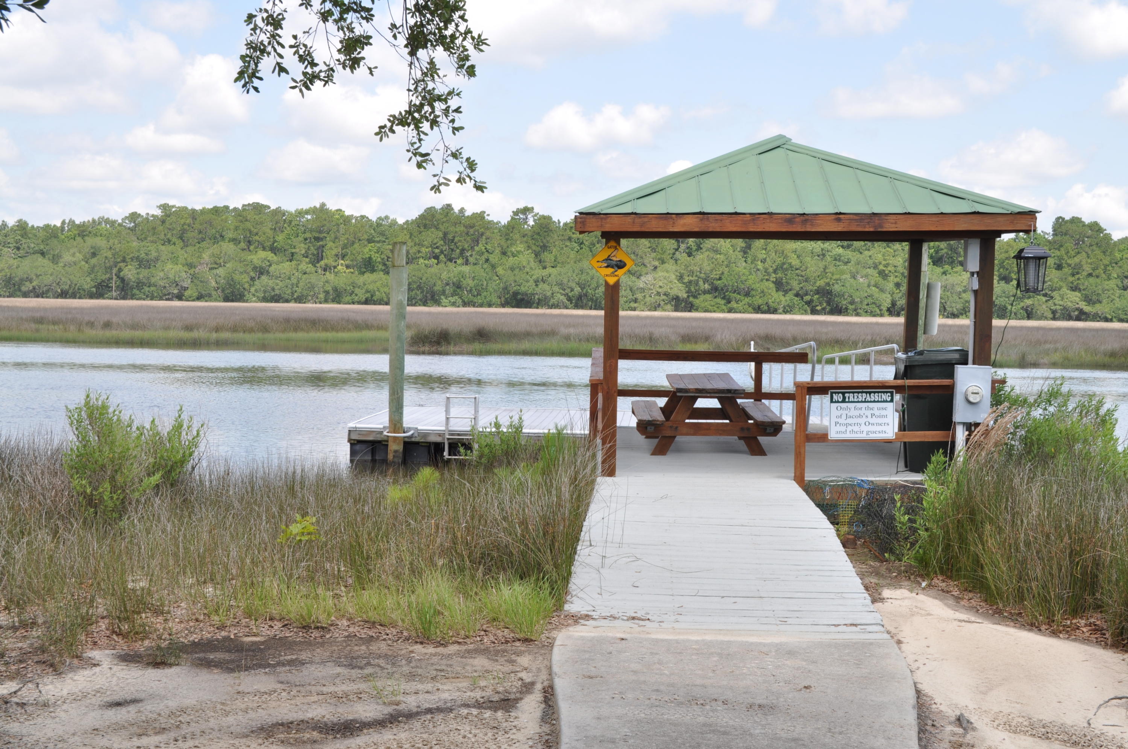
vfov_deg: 28.0
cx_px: 564
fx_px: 1502
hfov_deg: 41.2
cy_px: 374
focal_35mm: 48
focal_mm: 32
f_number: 11
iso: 200
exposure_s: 1/100
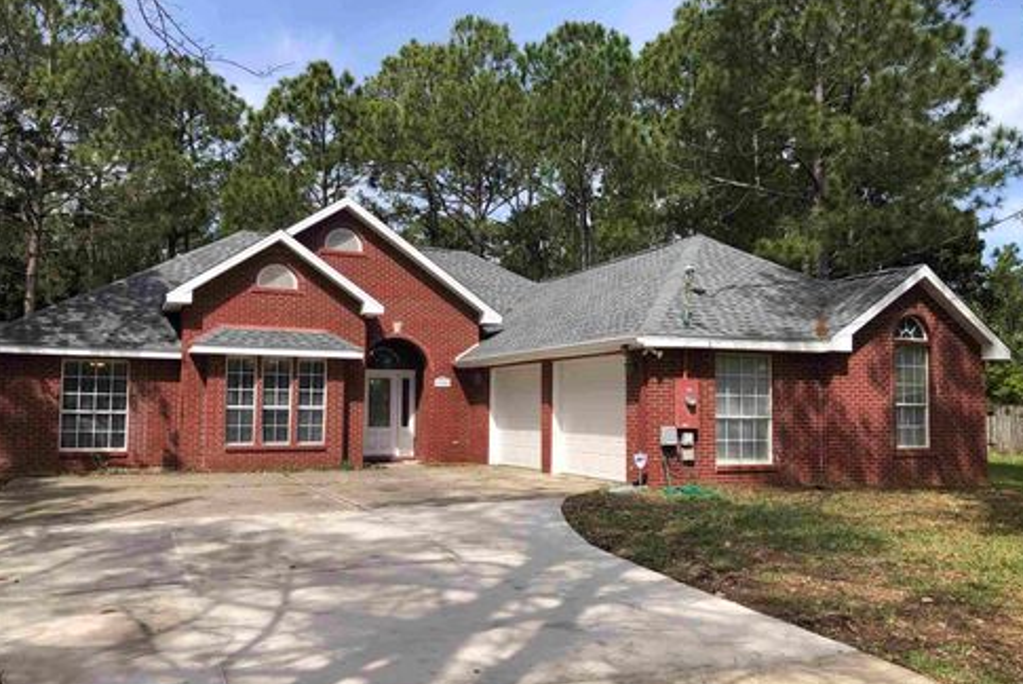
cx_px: 519
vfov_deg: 43.6
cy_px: 370
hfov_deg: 61.9
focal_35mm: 30
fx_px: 853
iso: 20
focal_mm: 3.99
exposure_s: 1/1412
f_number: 1.8
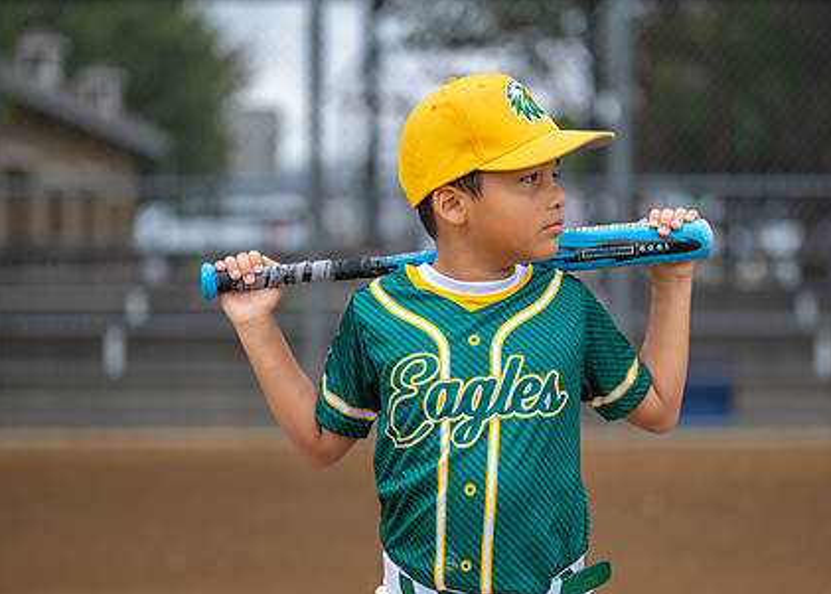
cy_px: 345
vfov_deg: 18.3
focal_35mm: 78
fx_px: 1841
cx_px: 470
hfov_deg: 25.4
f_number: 1.2
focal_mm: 50
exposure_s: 1/2500
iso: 160
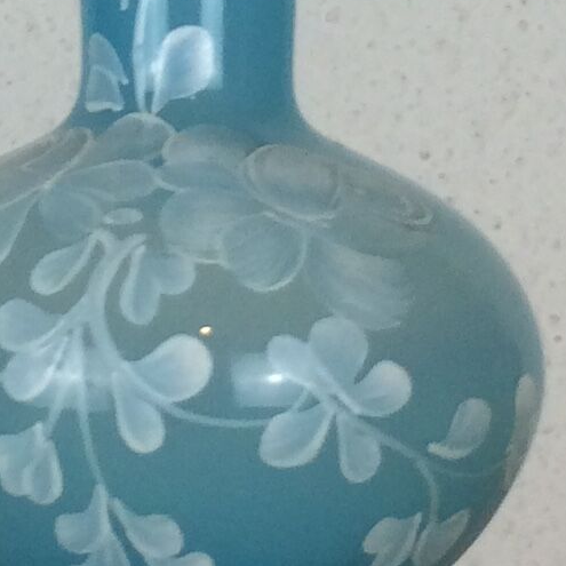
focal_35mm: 169
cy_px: -292
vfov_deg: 10.0
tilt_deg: +11.0
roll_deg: +0.9
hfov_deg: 10.3
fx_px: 3126
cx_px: 208
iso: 50
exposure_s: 1/100
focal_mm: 4.15
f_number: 2.2
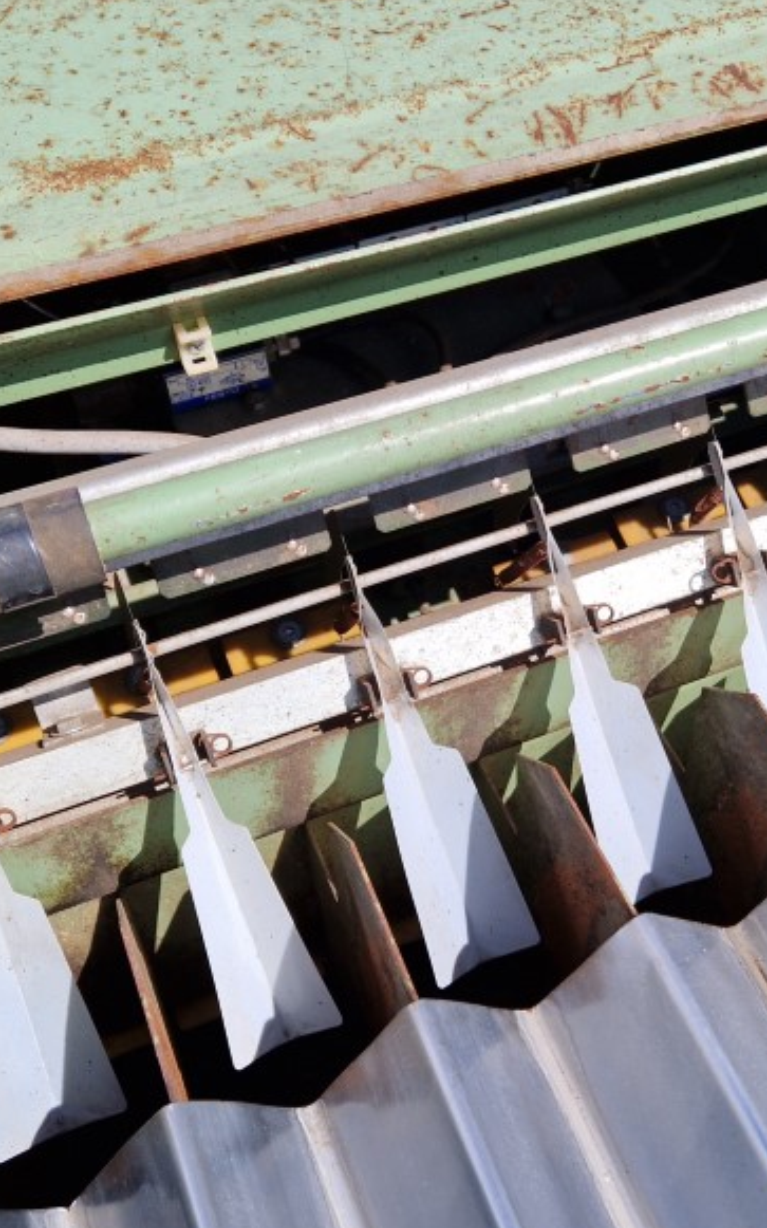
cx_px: 520
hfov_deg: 29.6
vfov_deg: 46.2
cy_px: 617
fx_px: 1438
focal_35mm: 43
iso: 50
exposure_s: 1/1420
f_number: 1.8
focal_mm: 5.4
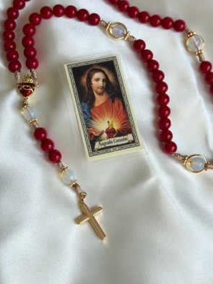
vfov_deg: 33.1
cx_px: 96
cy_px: 117
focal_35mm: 58
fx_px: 476
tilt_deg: -64.4
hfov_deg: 25.2
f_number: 1.78
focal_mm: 6.76
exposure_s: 1/375
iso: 64
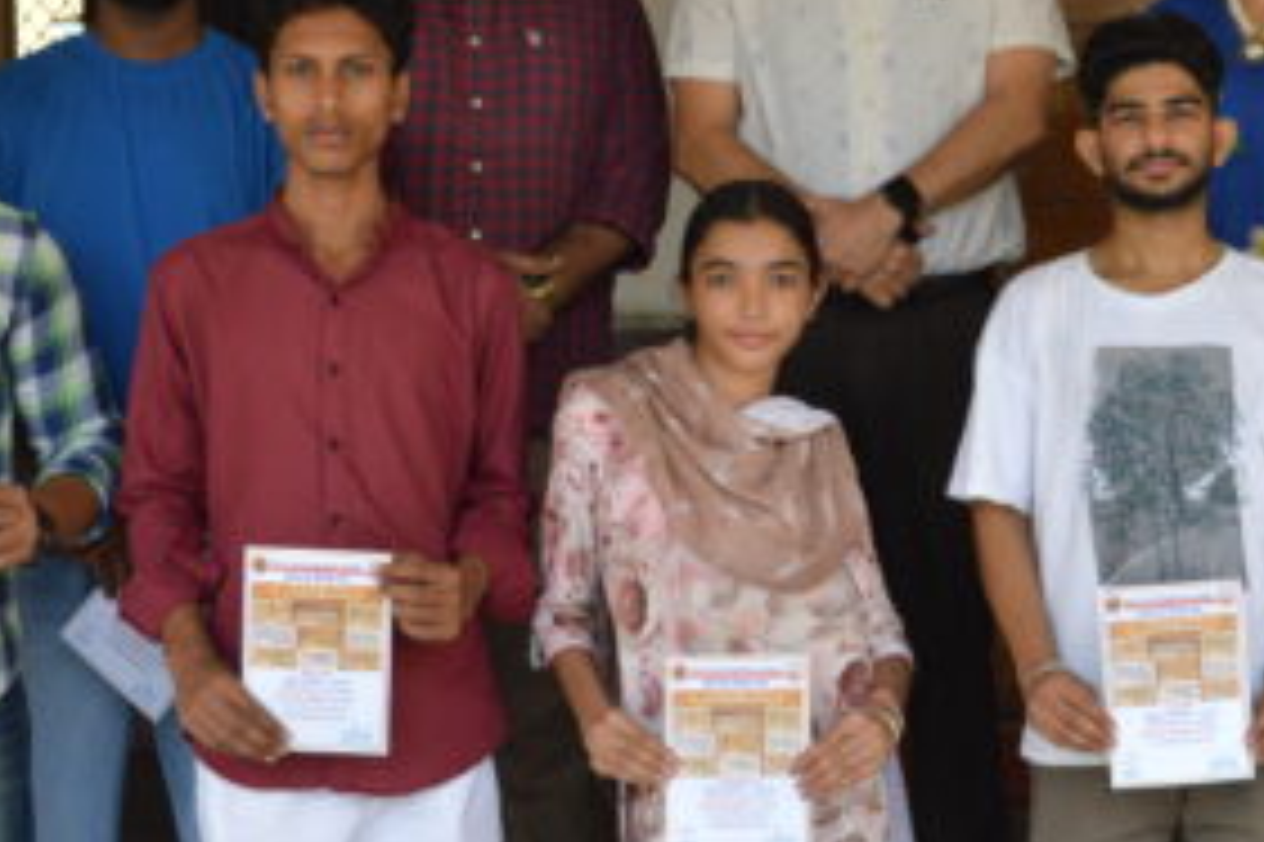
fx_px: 3517
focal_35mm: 100
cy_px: 344
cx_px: 1039
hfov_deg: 20.1
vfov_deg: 13.6
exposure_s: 1/125
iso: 140
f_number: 5.6
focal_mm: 27
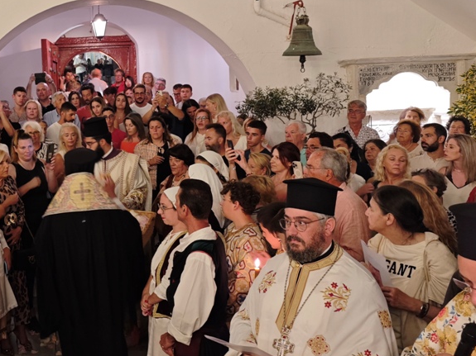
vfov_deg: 35.7
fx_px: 550
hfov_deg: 44.4
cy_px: 126
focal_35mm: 40
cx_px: 90
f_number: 1.63
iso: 800
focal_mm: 8.72
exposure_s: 1/25
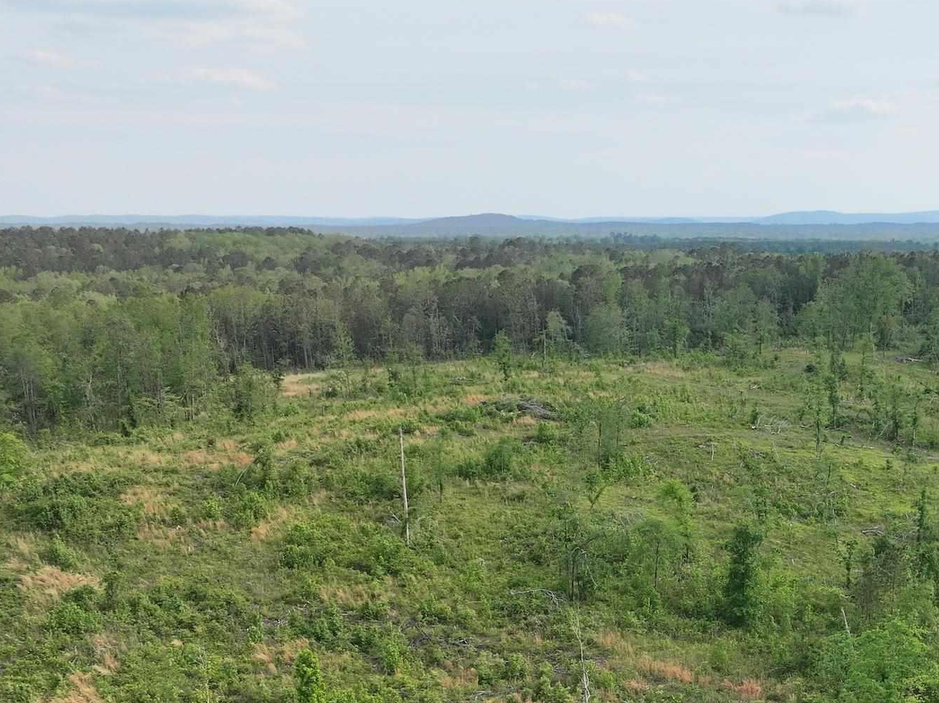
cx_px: 727
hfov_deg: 40.6
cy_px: 649
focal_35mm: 45
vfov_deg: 30.6
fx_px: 1220
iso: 290
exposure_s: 1/2000
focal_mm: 12.29
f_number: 2.8
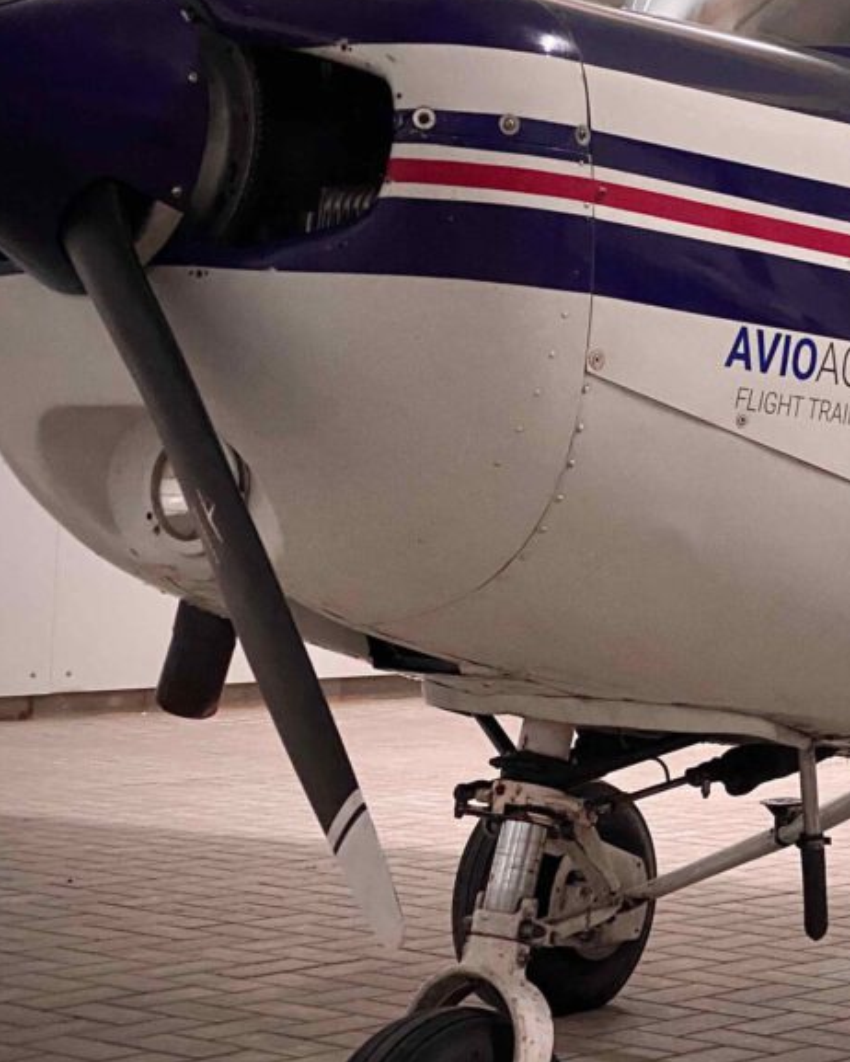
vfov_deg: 21.2
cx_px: 936
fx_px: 2829
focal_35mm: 90
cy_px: 387
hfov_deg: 16.6
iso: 400
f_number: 2
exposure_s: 1/50
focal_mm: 6
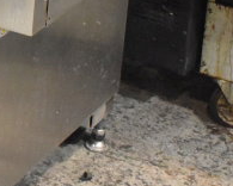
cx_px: -90
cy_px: -224
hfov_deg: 10.2
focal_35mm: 185
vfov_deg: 7.9
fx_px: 1276
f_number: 7.1
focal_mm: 28
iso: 6400
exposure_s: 1/200
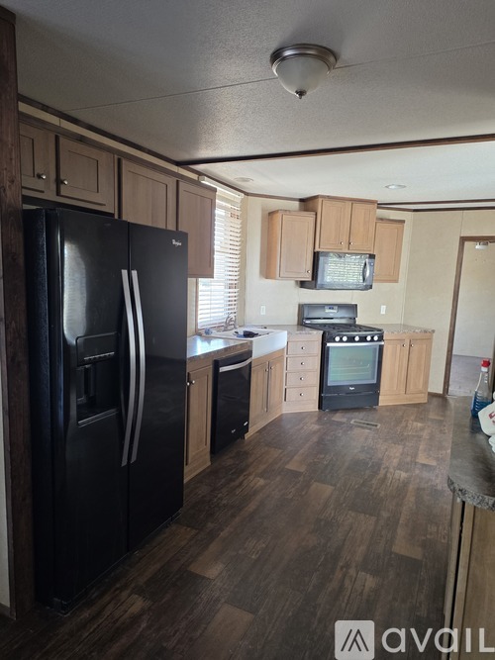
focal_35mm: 23
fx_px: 439
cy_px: 330
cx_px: 248
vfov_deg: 73.9
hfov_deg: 58.9
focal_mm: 6.25
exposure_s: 1/120
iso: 320
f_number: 1.7
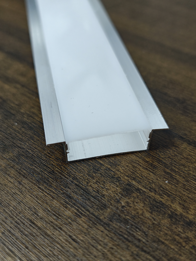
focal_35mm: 39
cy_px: 130
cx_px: 98
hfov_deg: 36.8
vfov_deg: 47.9
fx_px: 294
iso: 320
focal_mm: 6.55
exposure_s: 1/111
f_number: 1.62
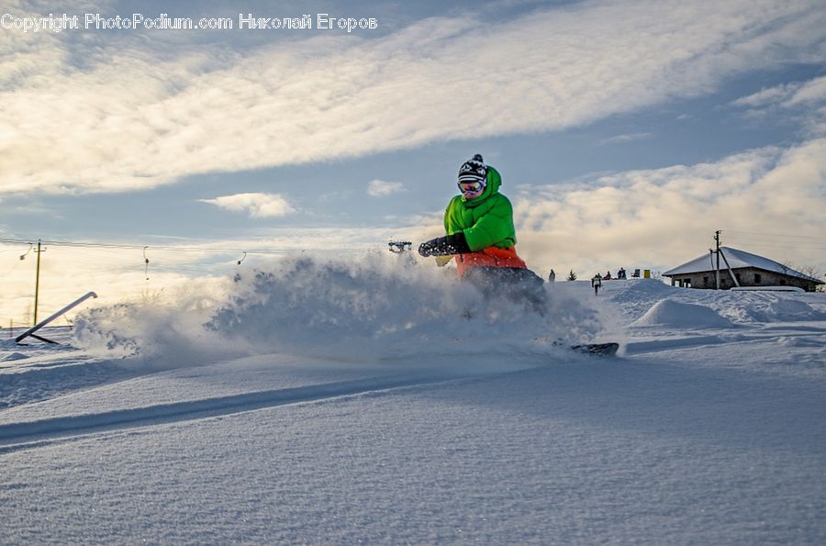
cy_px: 273
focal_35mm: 52
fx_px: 1201
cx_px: 413
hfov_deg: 37.9
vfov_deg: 25.6
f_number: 4.2
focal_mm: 35
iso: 100
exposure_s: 1/1000
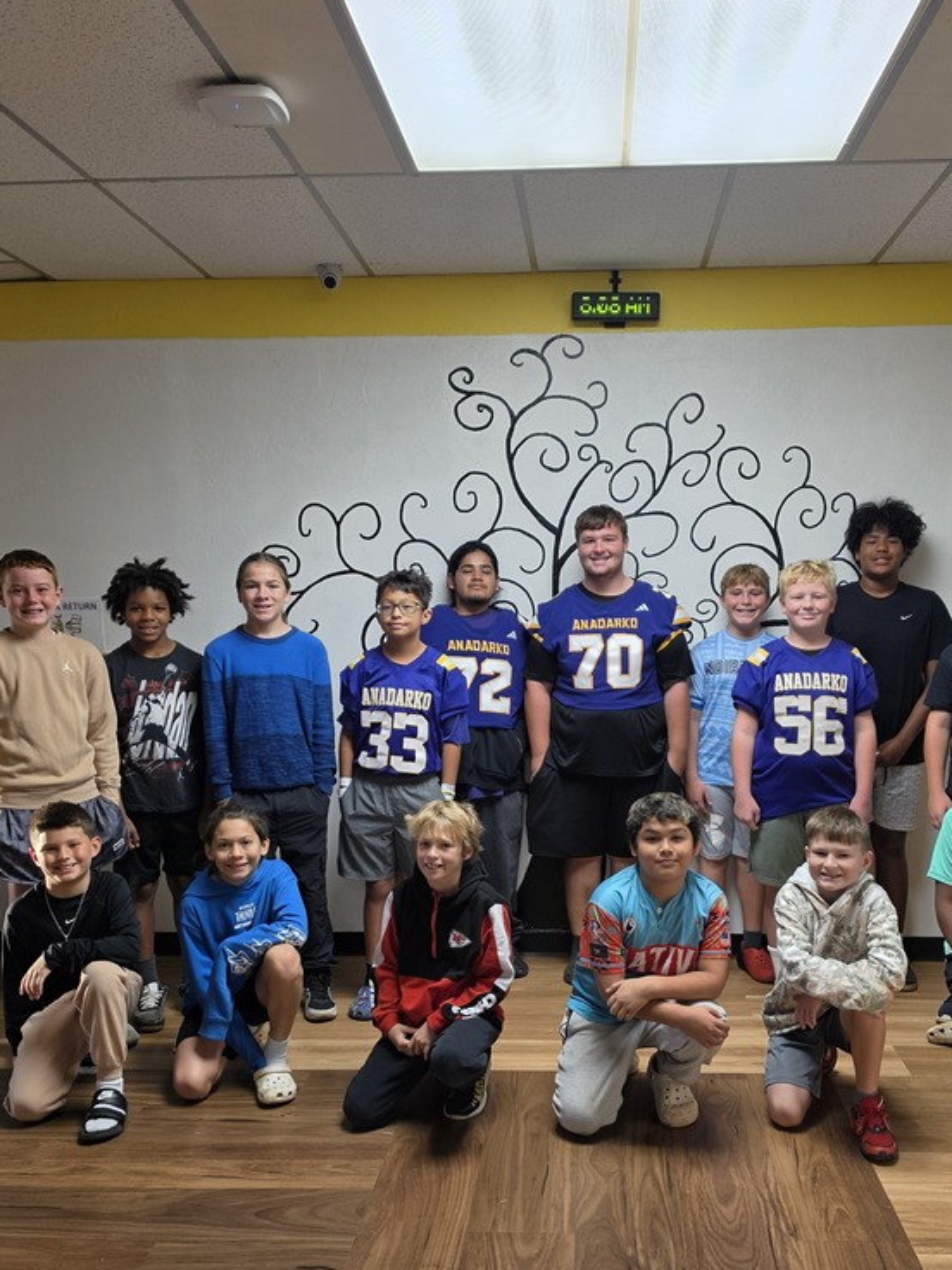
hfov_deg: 44.0
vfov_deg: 56.5
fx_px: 1173
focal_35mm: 32
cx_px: 550
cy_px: 751
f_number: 1.4
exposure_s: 1/120
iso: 100
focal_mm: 6.5
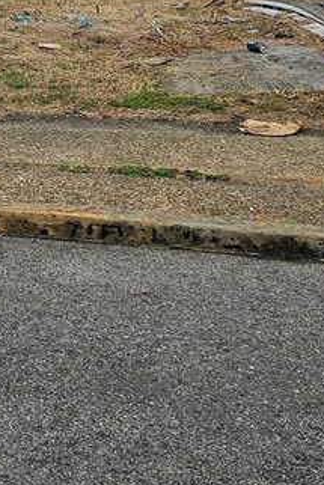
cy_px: -63
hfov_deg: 16.4
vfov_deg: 24.6
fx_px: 1025
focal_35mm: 76
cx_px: -161
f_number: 1.7
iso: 10
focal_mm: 6.3
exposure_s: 1/781
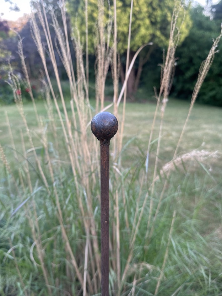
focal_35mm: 28
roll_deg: +0.6
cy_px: 153
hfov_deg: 49.7
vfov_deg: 63.4
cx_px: 109
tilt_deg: -23.6
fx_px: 239
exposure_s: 1/121
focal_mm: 6.86
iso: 160
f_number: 1.78
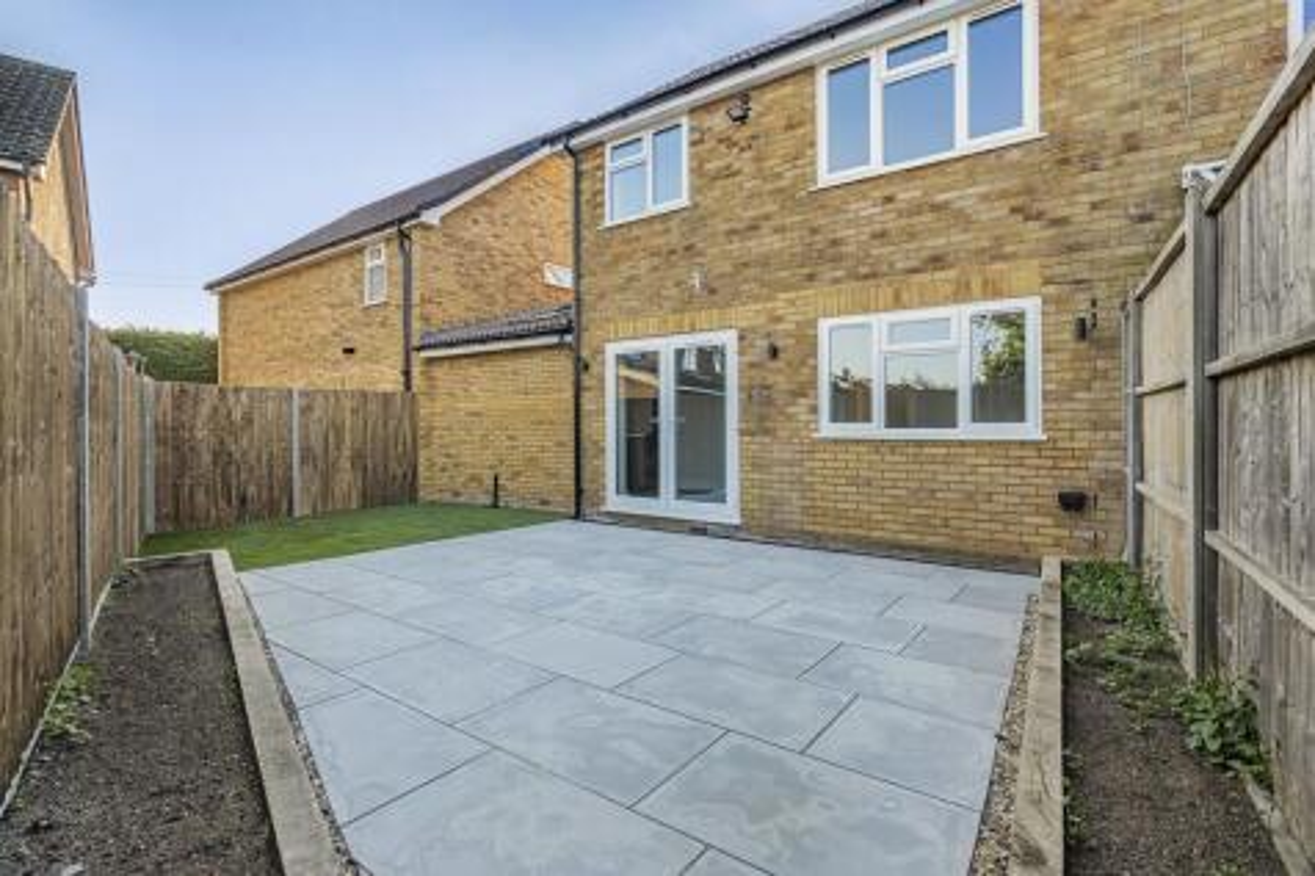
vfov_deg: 73.7
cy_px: 438
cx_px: 658
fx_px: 584
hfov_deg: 96.8
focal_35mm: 16
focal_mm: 16
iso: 100
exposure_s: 1/60
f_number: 8
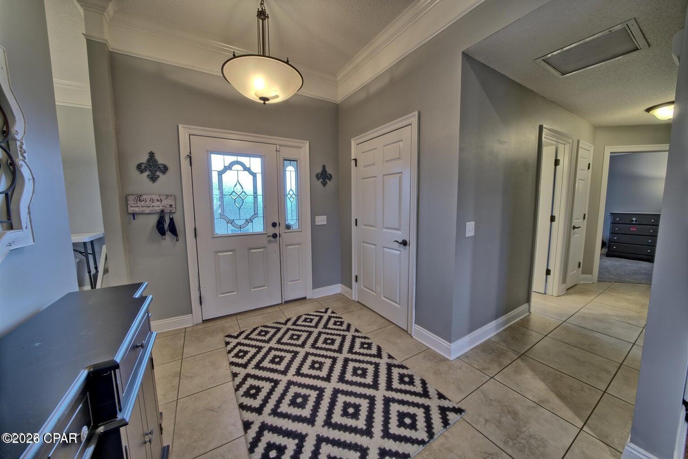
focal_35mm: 12
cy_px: 230
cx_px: 344
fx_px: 229
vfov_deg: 90.1
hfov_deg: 112.6
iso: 200
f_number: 19
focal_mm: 12
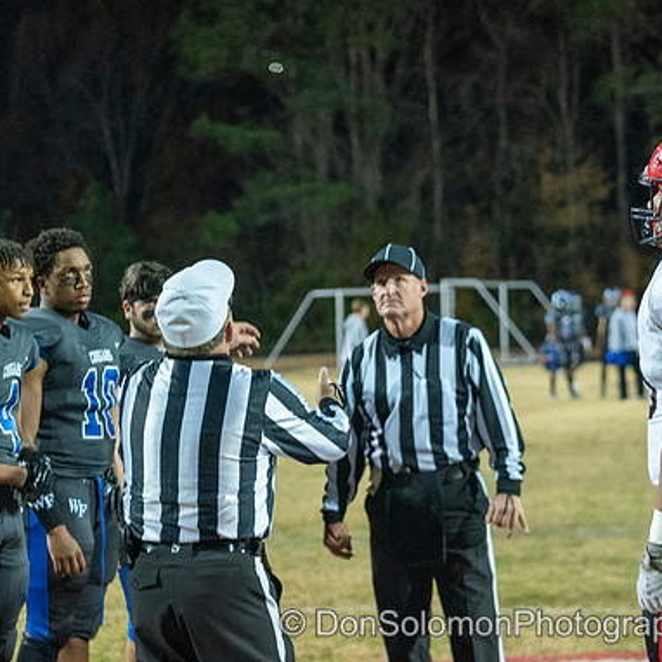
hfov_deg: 16.6
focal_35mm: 105
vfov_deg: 16.6
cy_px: 275
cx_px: 294
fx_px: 2272
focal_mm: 70
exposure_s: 1/400
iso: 6400
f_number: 3.2
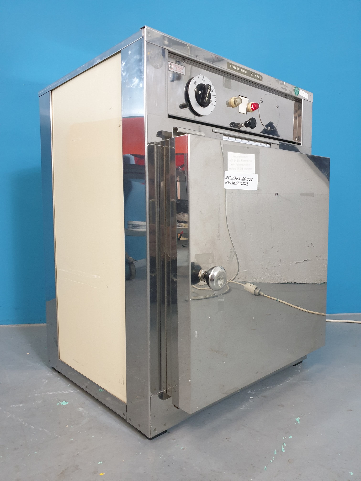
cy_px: 240
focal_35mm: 26
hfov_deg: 53.1
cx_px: 180
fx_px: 362
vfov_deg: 67.3
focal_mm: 4.3
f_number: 1.5
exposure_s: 1/50
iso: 320
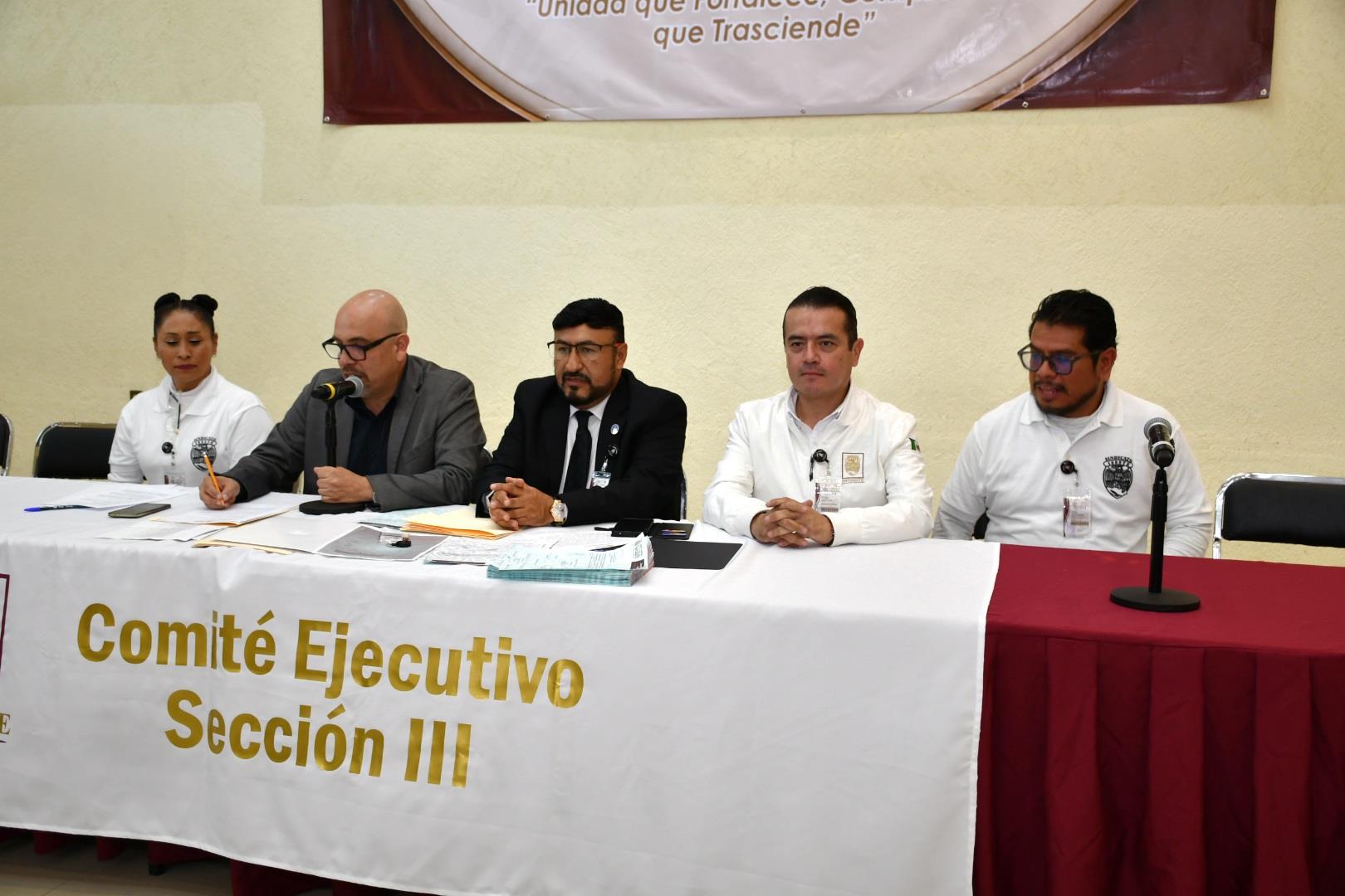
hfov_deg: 49.6
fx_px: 1457
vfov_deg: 34.2
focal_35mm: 39
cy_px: 448
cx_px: 672
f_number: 4
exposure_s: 1/60.2
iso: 500
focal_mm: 26
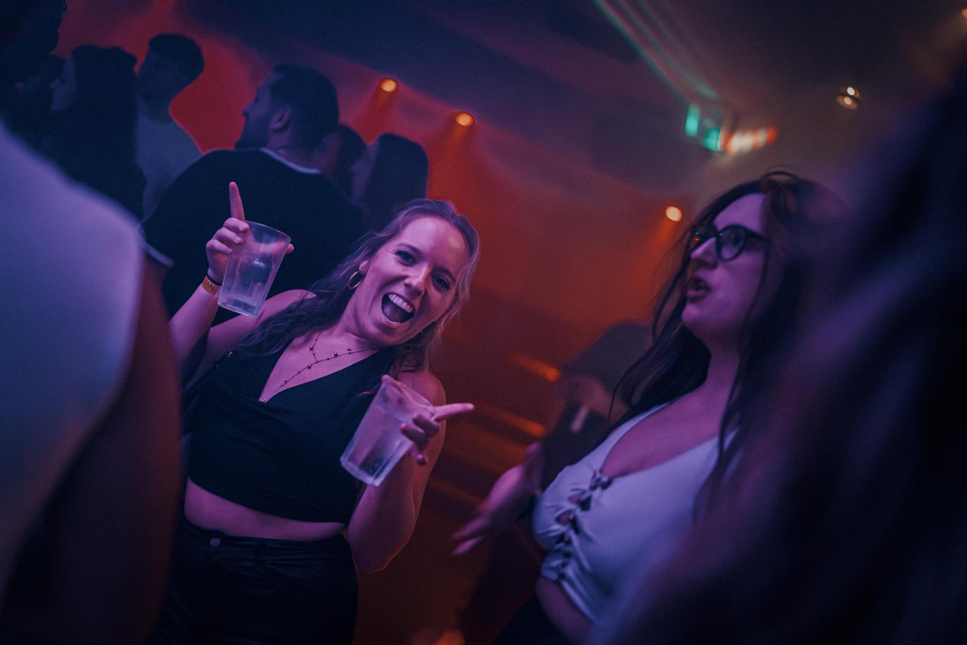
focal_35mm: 35
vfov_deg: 37.9
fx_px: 940
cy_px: 322
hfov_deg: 54.4
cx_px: 484
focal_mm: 35
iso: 5000
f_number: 1.2
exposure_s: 1/50
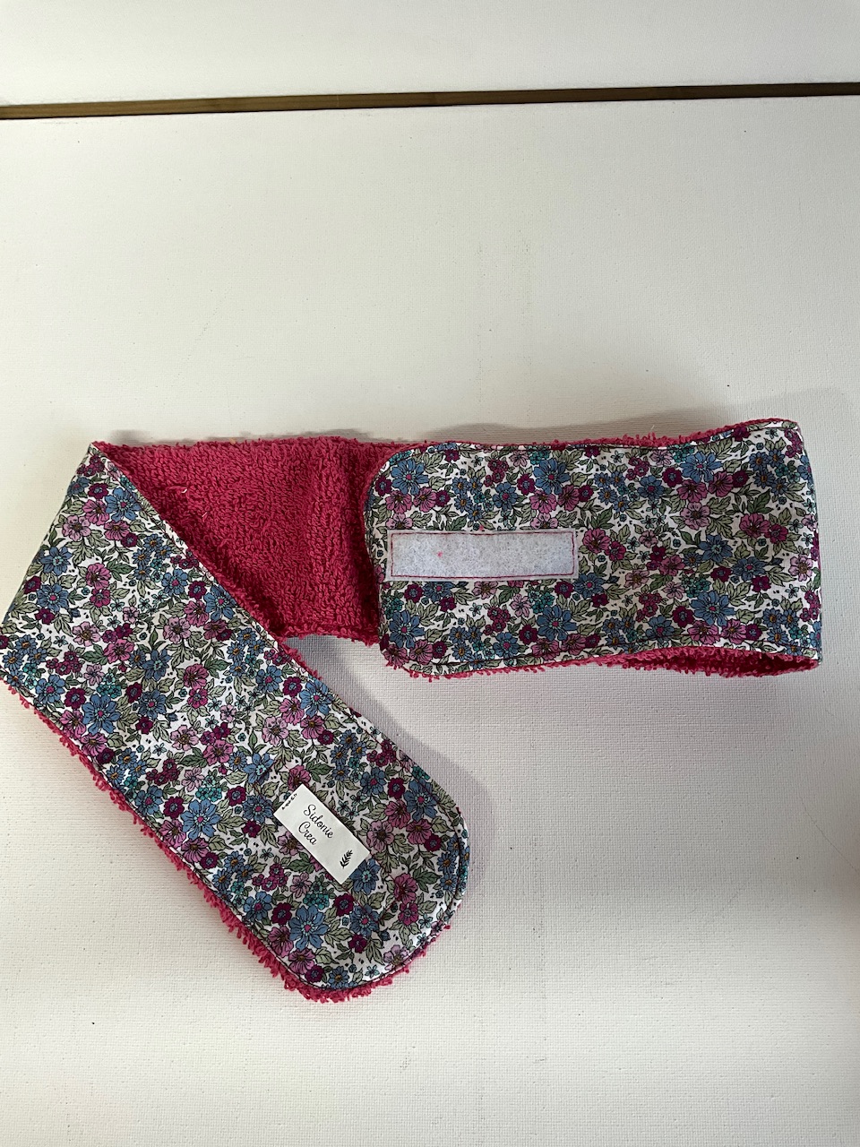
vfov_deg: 61.7
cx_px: 430
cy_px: 574
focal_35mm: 29
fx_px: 961
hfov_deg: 48.2
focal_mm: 3
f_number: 1.8
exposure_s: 1/100
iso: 64
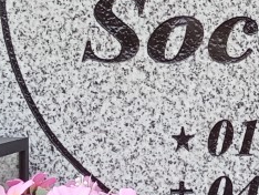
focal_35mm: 118
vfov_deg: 12.6
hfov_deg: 16.1
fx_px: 884
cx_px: 303
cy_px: 62
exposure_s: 1/254
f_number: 2
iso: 100
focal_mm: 2.79
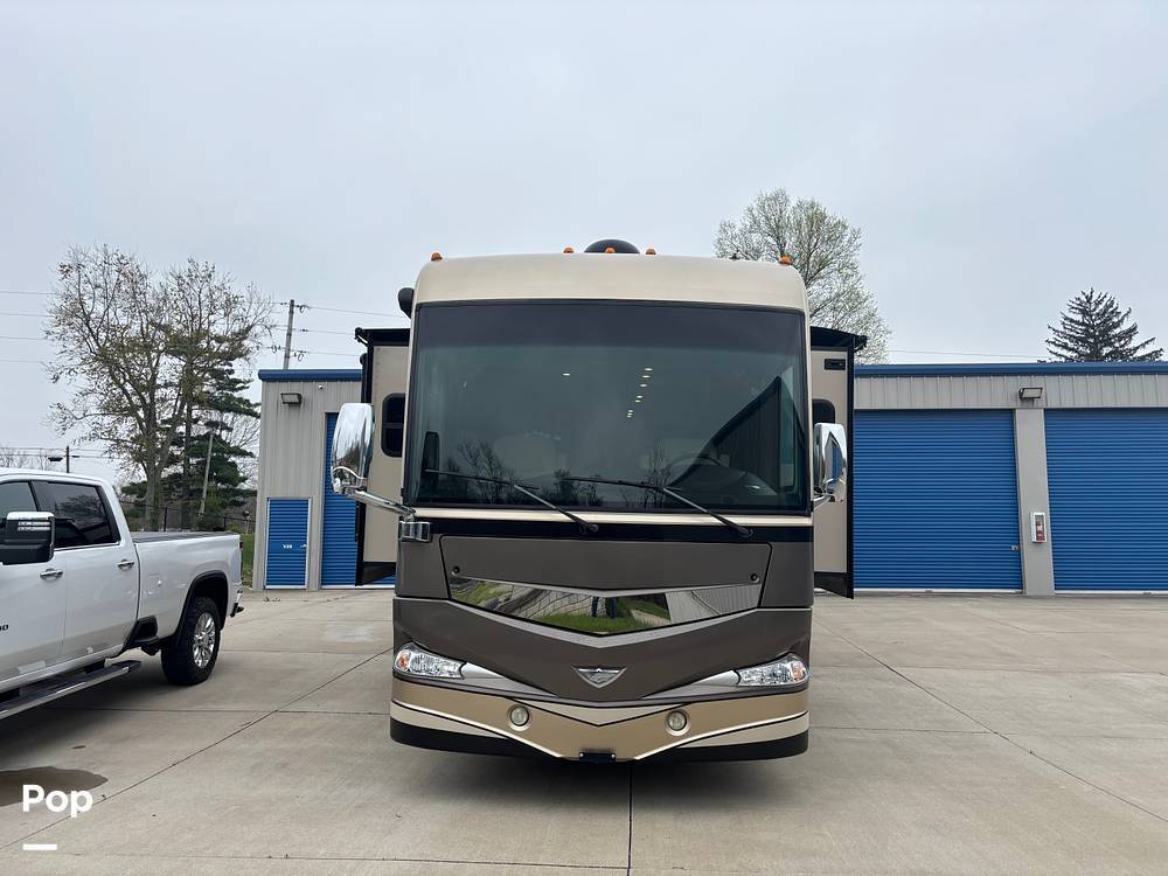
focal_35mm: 26
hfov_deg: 67.3
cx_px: 584
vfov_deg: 53.1
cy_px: 438
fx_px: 877
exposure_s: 1/1721
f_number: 1.6
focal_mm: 5.96
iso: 50
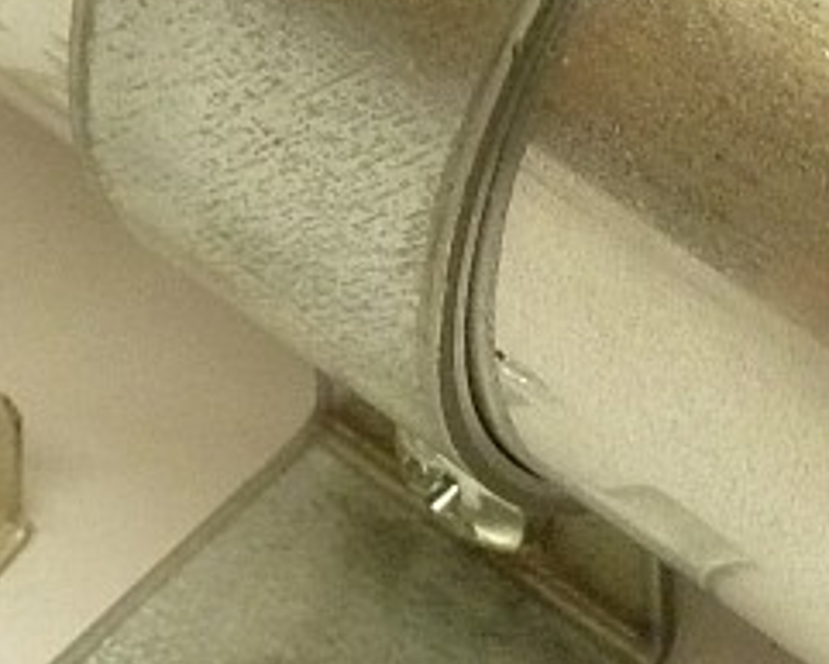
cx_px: 769
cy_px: -3
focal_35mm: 238
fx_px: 5842
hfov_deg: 8.1
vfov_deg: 6.5
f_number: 4
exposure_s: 1/40
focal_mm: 10.3
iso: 400
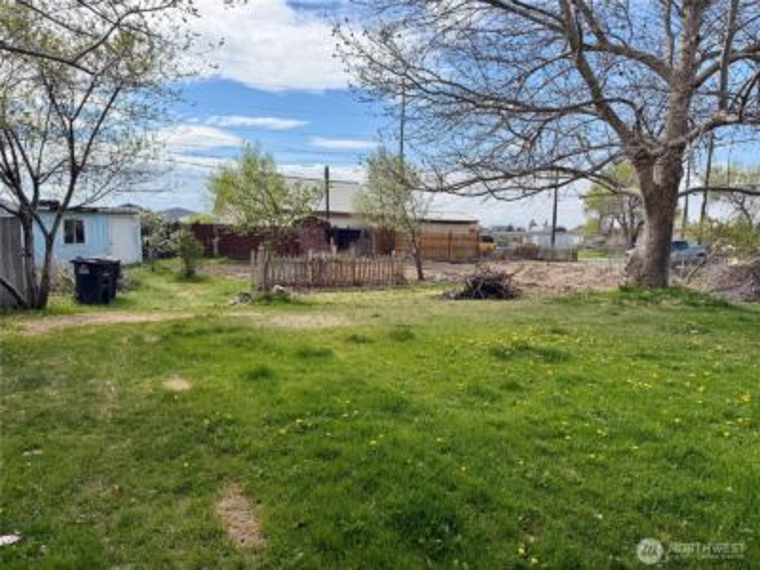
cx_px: 380
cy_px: 285
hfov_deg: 71.6
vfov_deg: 56.8
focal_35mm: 24
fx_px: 527
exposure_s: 1/5319
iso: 100
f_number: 1.78
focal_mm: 6.76
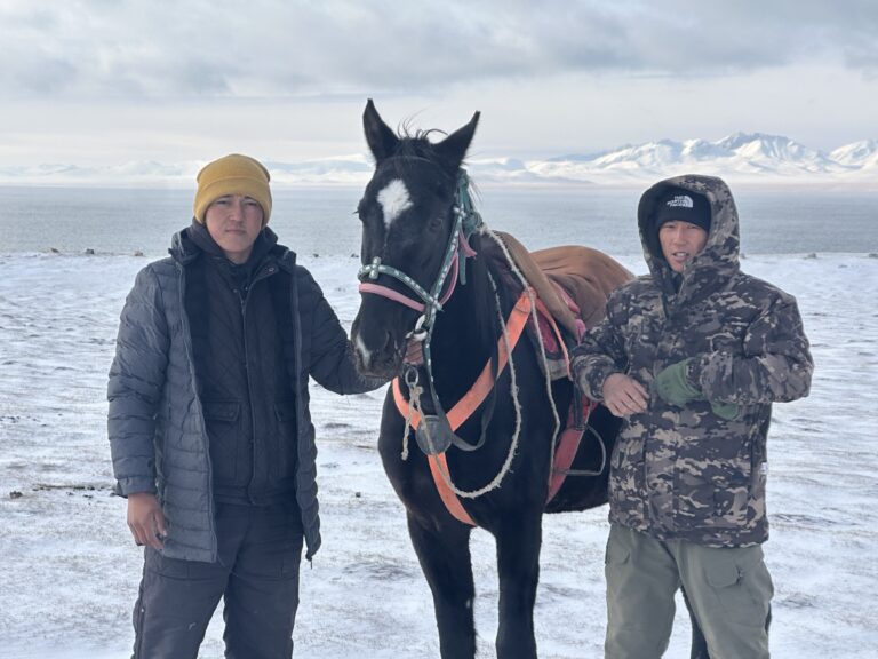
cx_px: 439
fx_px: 1953
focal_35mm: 77
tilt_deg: -4.7
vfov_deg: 19.1
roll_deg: -0.4
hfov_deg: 25.3
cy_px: 330
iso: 32
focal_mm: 9
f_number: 2.8
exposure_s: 1/564
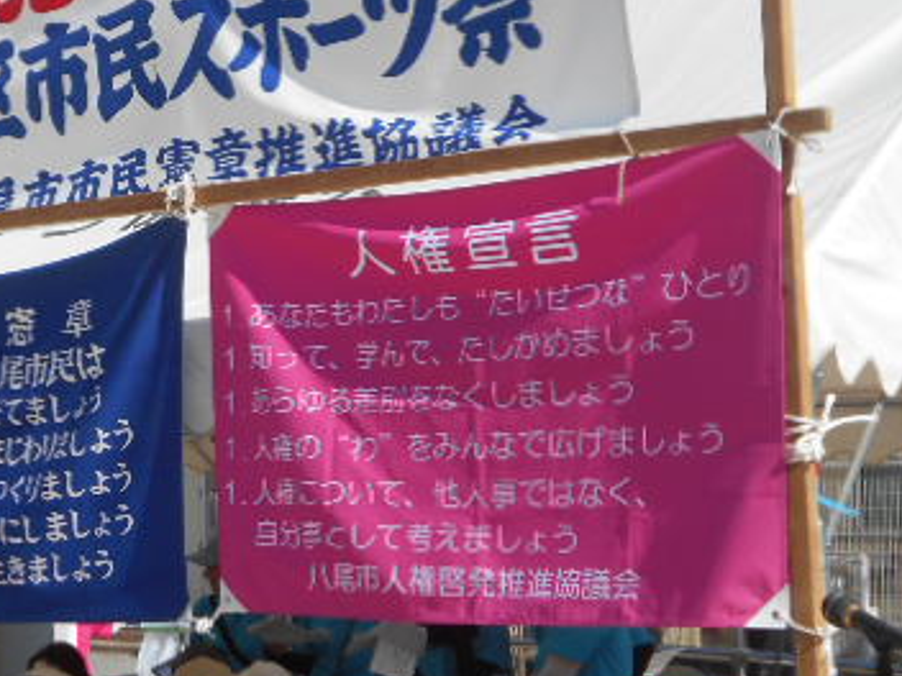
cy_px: 238
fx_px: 2085
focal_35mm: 80
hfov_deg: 23.9
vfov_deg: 18.4
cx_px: 128
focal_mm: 7.7
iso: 80
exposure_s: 1/800
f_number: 4.2
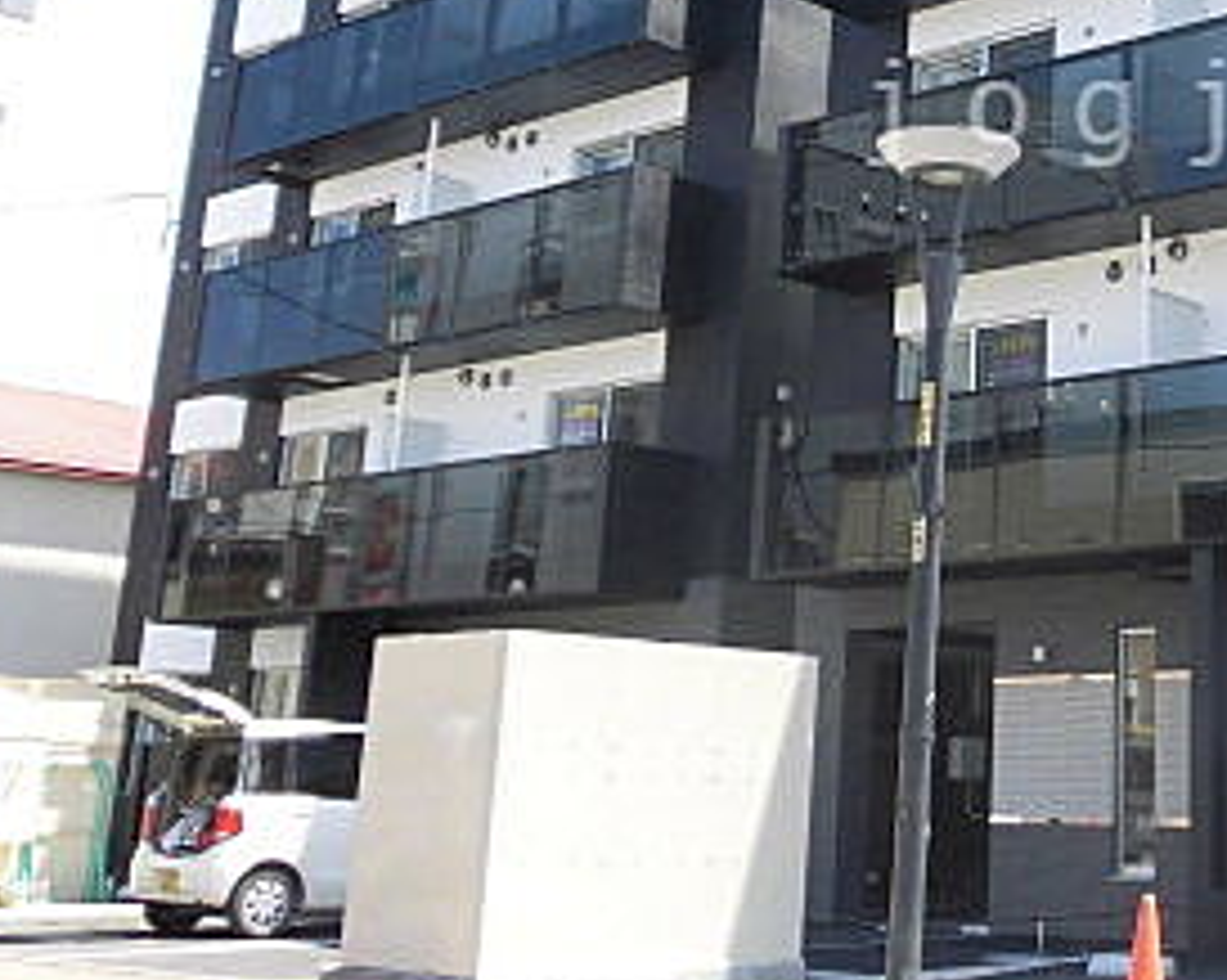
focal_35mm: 55
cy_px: 112
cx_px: 1173
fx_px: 1996
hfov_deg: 32.0
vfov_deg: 26.7
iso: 100
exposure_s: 1/500
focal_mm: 4.3
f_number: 3.1
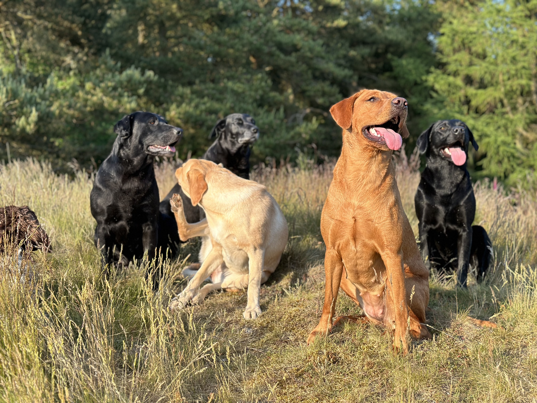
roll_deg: -2.0
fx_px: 745
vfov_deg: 30.3
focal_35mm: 48
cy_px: 202
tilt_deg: -2.7
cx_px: 268
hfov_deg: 39.7
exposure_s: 1/1305
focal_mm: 6.86
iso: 80
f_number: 1.78
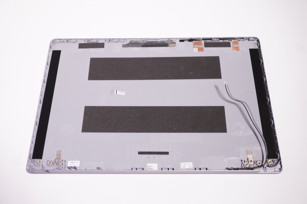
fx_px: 307
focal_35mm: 36
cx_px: 154
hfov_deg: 53.2
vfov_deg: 36.8
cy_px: 102
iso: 125
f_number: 5.6
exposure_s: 1/13
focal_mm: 24
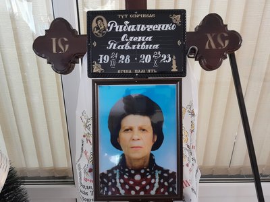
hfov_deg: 65.3
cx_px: 135
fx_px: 211
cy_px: 101
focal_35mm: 27
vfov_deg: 51.4
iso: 500
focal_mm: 4
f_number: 1.8
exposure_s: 1/25
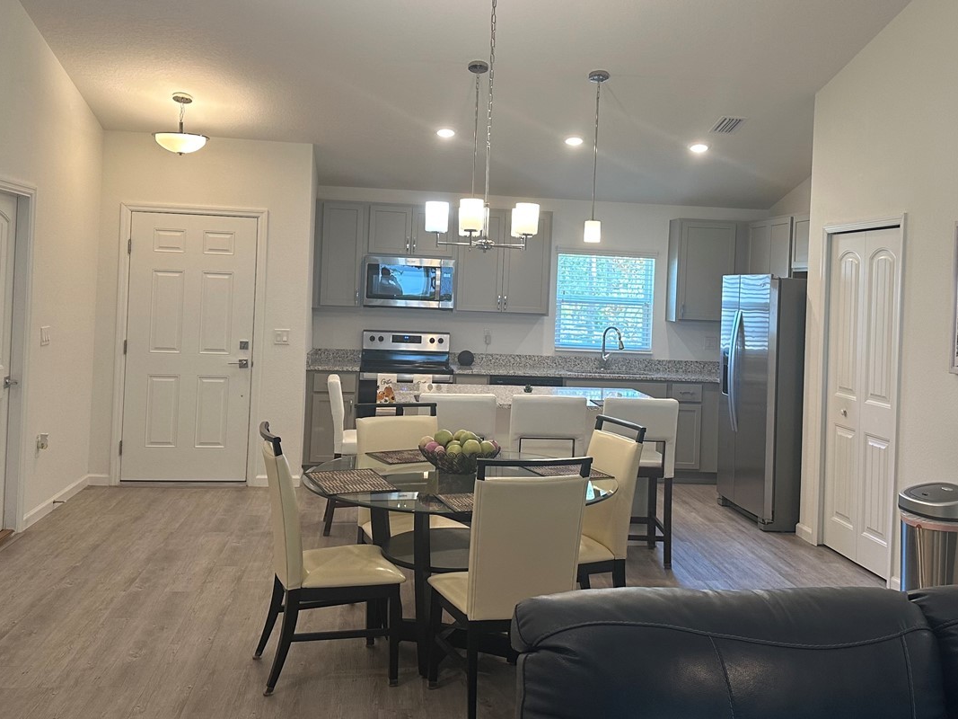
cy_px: 295
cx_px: 512
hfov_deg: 51.3
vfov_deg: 39.5
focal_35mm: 36
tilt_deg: +0.5
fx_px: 996
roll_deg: -2.9
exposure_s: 1/120
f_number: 1.78
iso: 160
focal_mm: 6.86
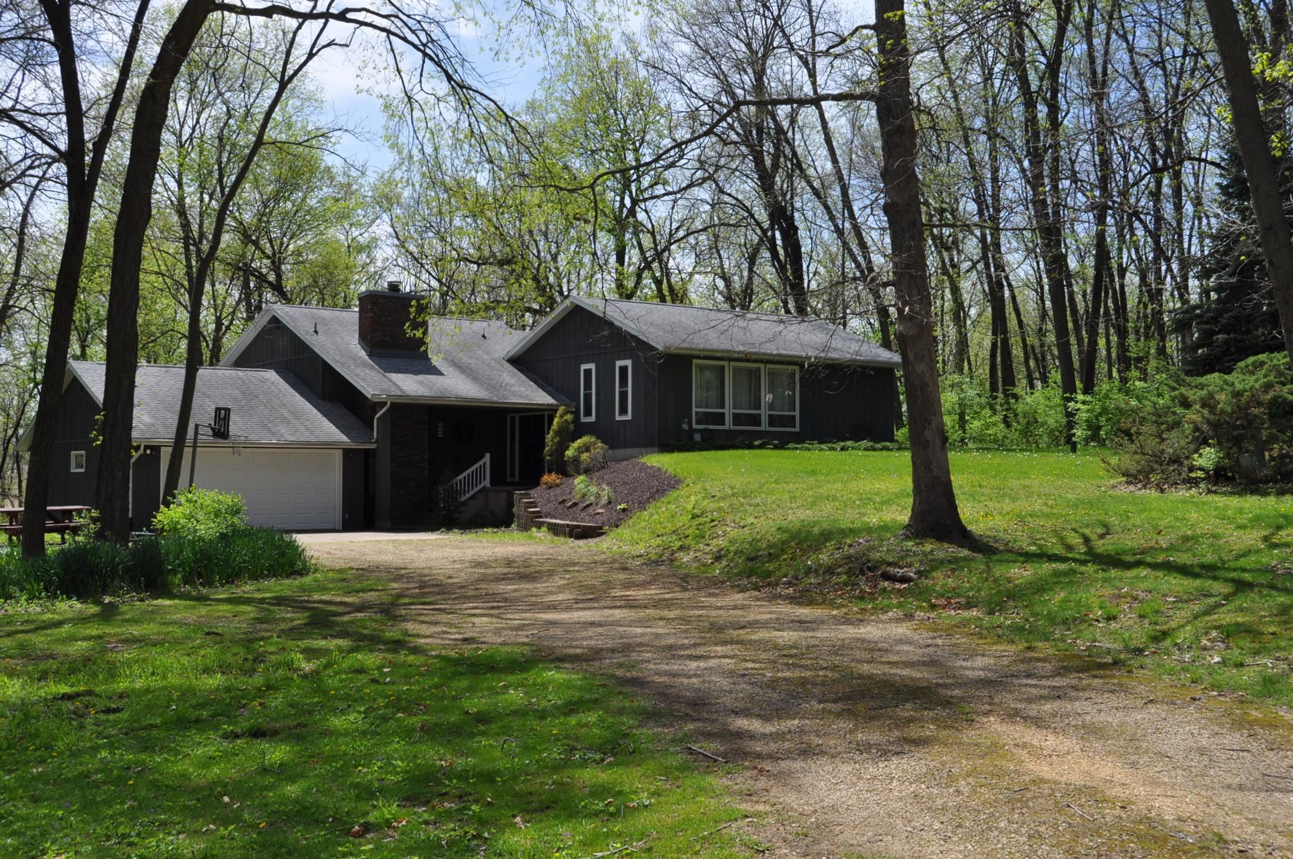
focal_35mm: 39
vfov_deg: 34.1
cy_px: 430
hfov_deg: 49.6
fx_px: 1399
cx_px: 646
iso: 200
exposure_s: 1/400
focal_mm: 26
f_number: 10
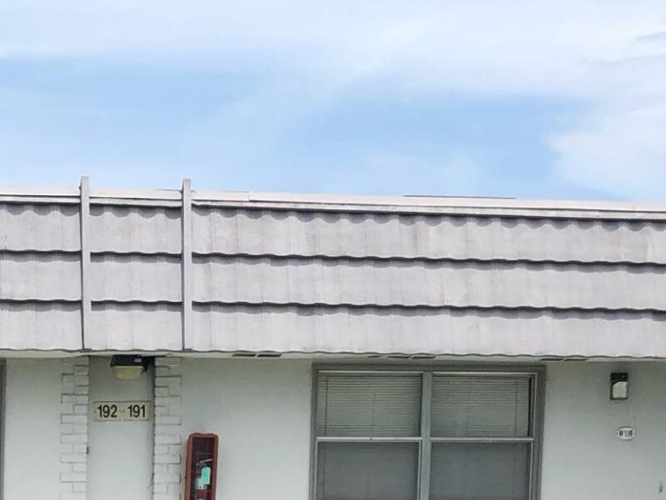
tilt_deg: -5.4
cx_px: 16
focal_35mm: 105
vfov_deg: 13.4
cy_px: 716
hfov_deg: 18.3
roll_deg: -0.5
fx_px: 2020
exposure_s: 1/2667
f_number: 1.8
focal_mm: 3.99
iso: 20
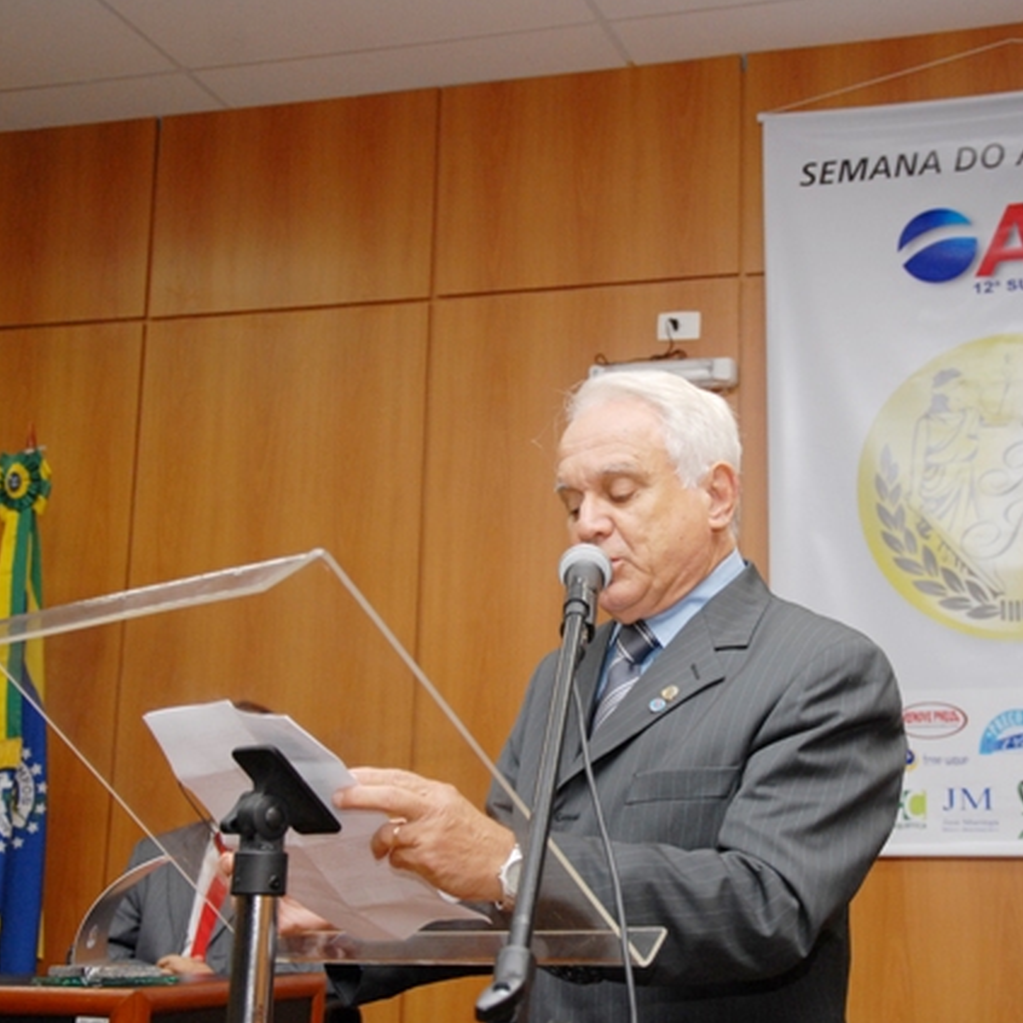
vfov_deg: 31.6
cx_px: 655
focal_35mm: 54
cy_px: 513
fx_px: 1806
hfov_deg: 31.5
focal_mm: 28
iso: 400
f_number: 4
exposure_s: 1/50
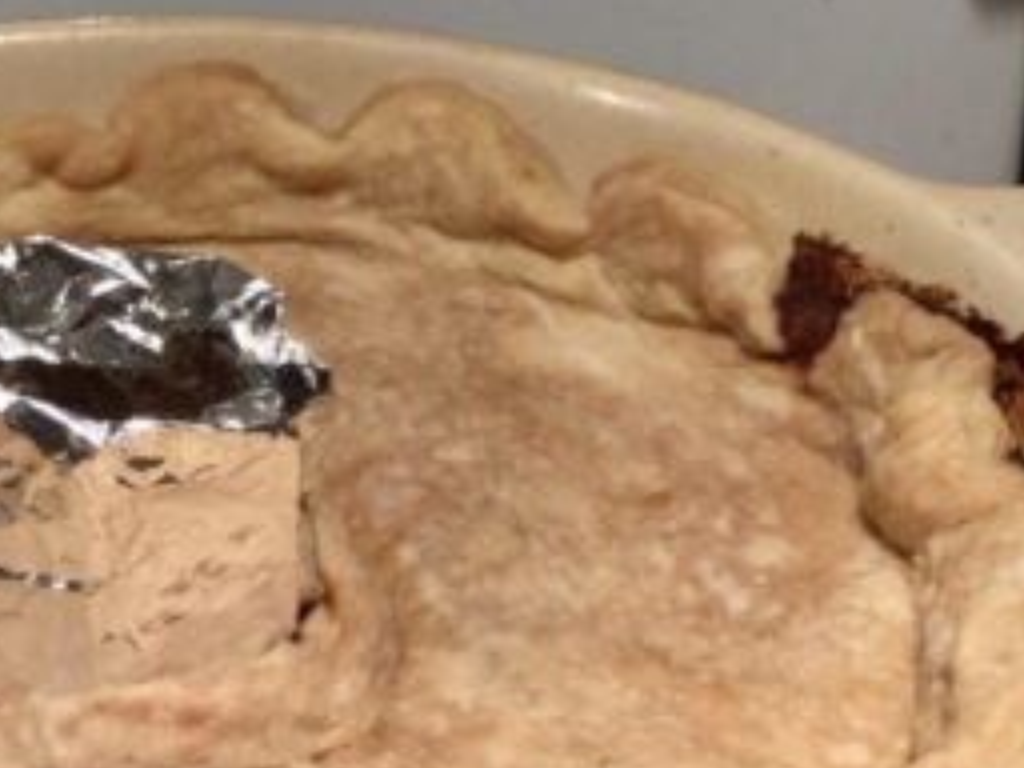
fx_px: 2751
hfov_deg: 20.6
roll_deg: +2.1
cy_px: 940
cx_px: 100
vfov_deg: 15.3
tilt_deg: -39.5
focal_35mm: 93
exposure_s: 1/60
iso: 32
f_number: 2.4
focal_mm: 3.3
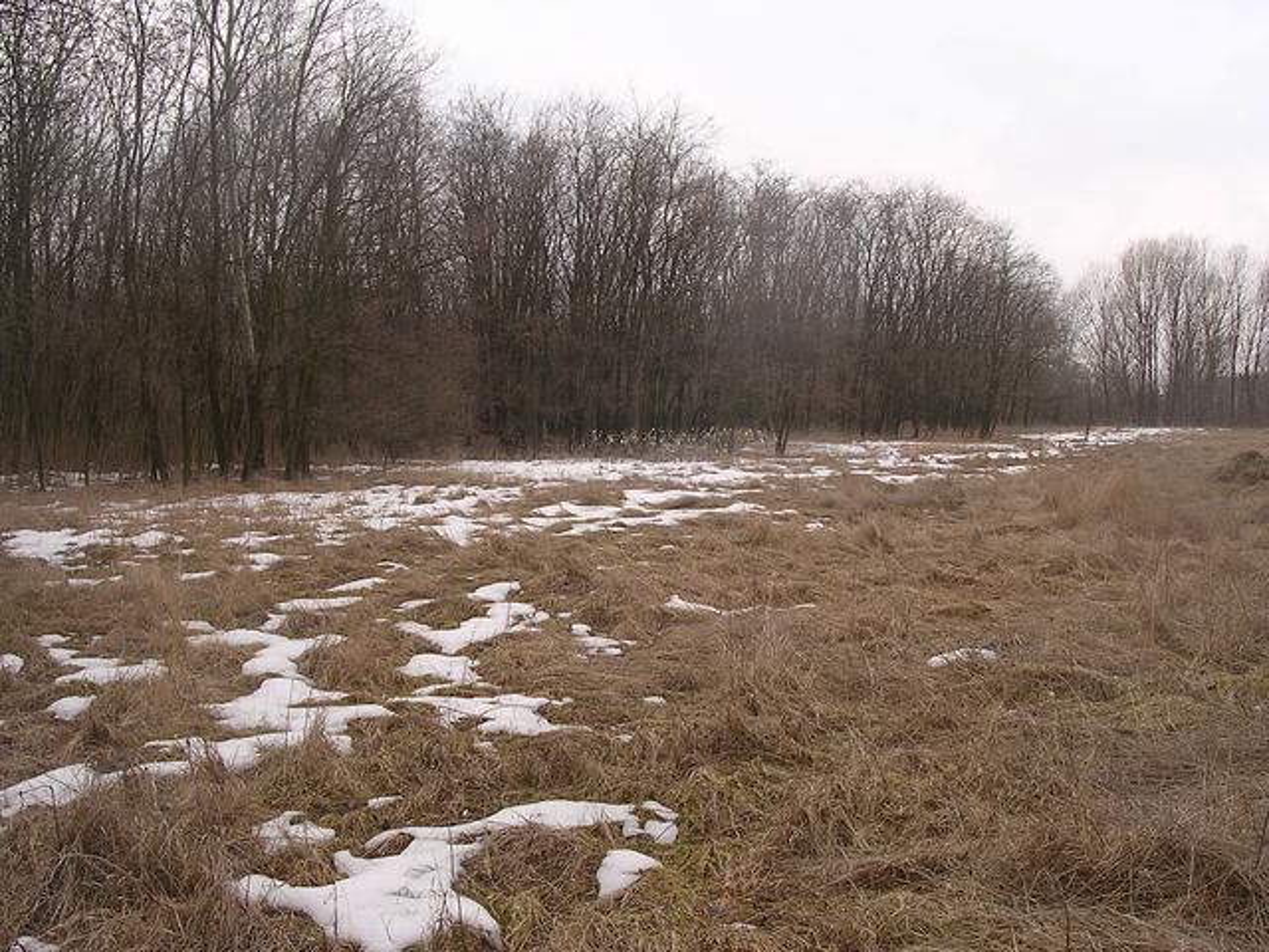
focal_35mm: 38
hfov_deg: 49.0
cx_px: 634
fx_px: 1393
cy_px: 476
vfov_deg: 37.7
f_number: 5.6
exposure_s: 1/151
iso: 100
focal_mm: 5.8
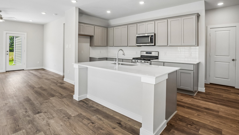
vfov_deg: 60.0
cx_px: 120
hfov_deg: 92.7
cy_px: 49
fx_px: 114
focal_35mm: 18
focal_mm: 10
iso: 400
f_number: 8
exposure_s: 1/40
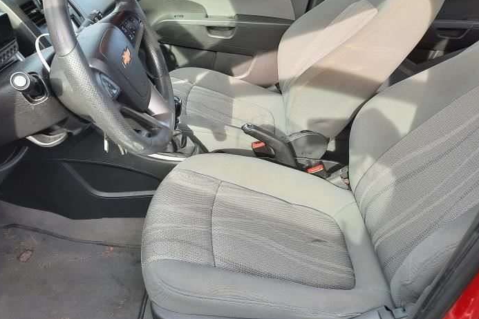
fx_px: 399
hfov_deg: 61.9
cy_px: 160
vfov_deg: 43.6
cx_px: 224
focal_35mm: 30
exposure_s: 1/120
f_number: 2
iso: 40
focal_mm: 4.6
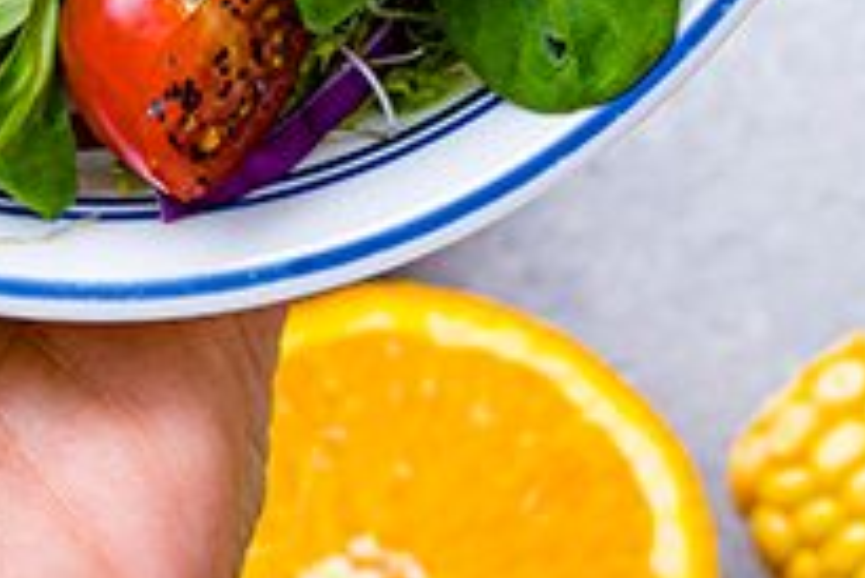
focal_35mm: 234
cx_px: 414
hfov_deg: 8.8
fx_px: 5626
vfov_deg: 5.7
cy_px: -734
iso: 200
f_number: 4.5
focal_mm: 40
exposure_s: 1/100
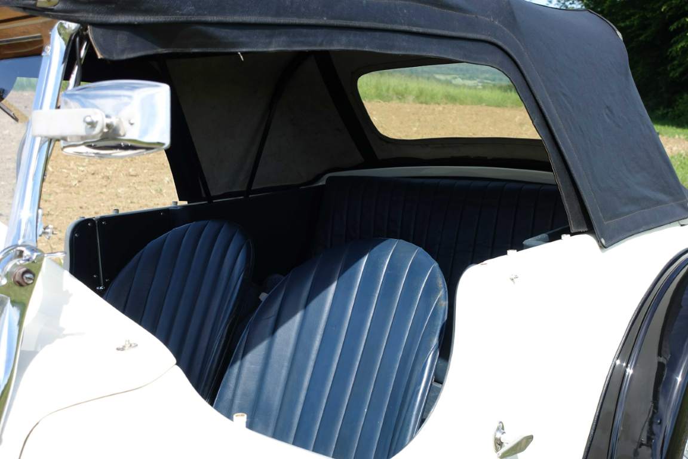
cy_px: 230
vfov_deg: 28.6
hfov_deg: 41.9
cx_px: 344
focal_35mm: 47
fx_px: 898
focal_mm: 17.06
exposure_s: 1/500
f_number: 4
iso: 125
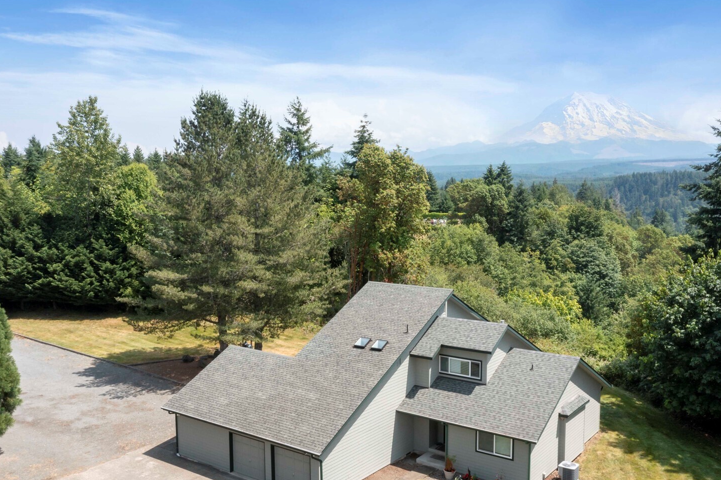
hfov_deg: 57.2
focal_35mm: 33
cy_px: 276
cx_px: 374
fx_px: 661
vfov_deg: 39.8
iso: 200
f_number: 10
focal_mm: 10.26
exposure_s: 1/200
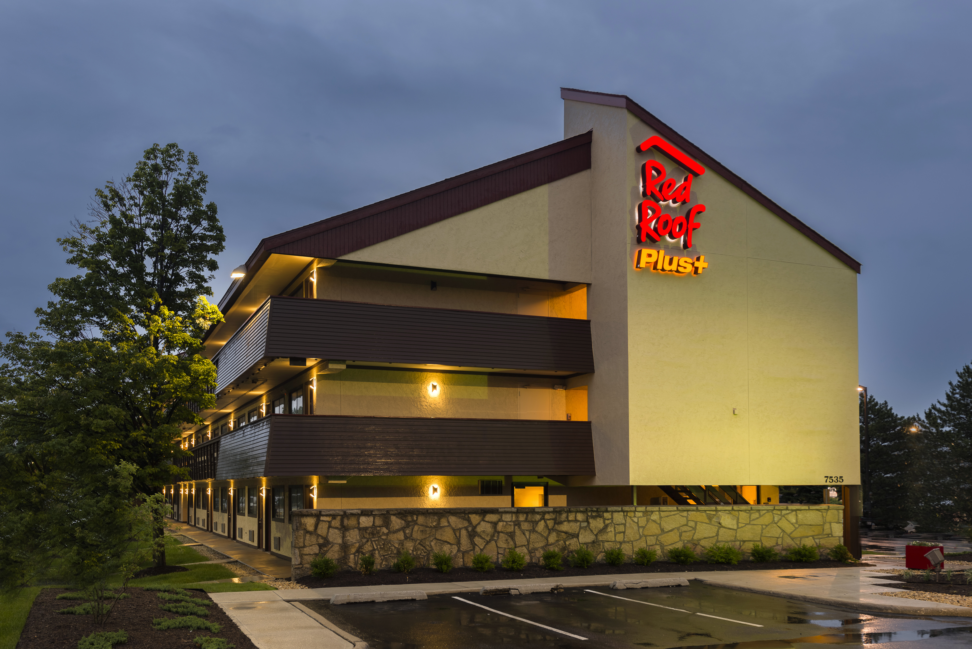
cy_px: 324
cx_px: 486
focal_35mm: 32
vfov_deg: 41.1
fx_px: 864
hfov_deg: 58.7
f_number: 6.3
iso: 200
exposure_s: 1/13
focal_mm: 32
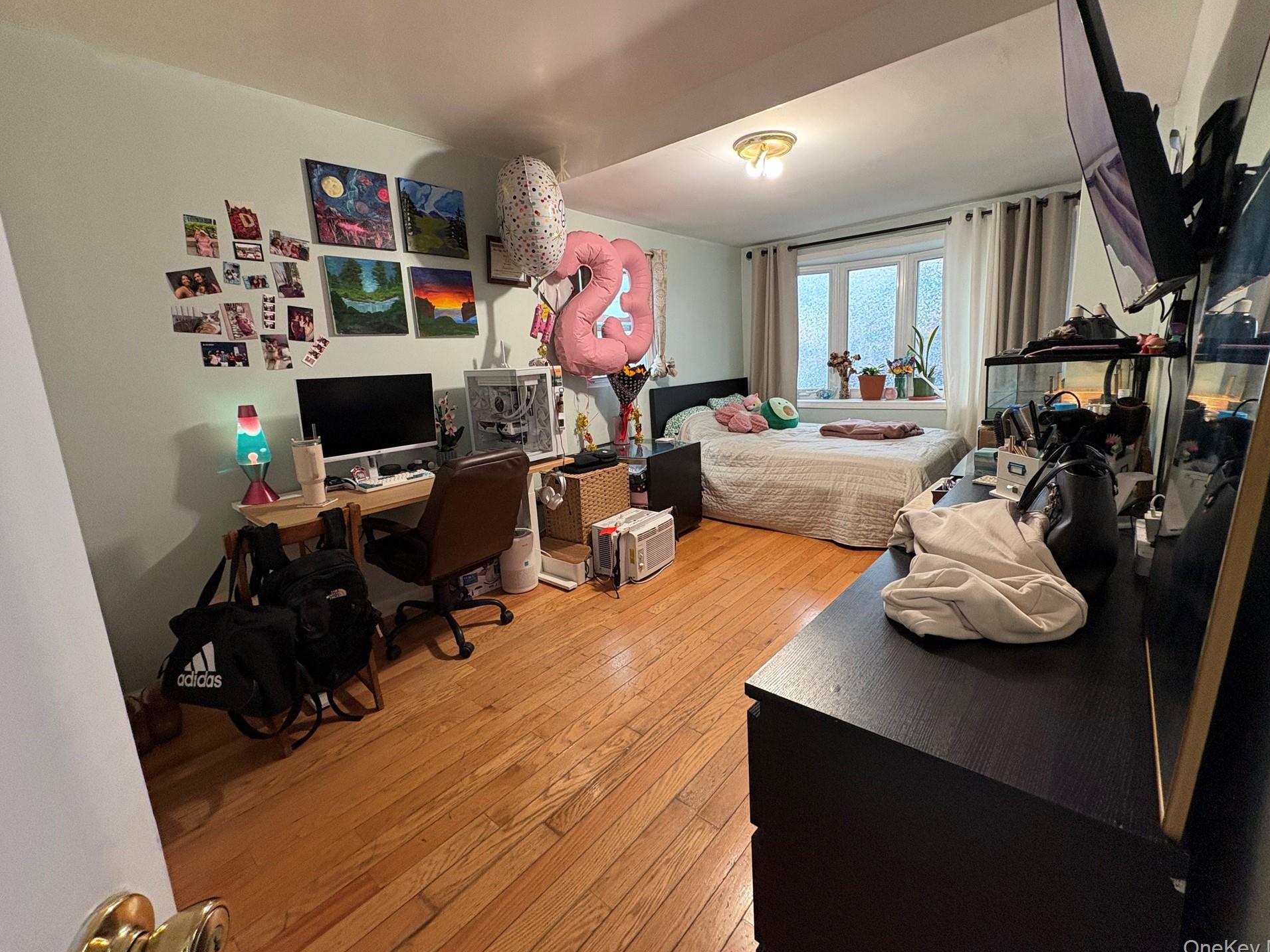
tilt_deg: -10.1
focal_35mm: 15
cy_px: 454
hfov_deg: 98.2
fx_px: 550
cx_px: 638
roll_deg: +3.8
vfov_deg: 81.7
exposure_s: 1/60
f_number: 2.2
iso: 250
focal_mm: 2.22
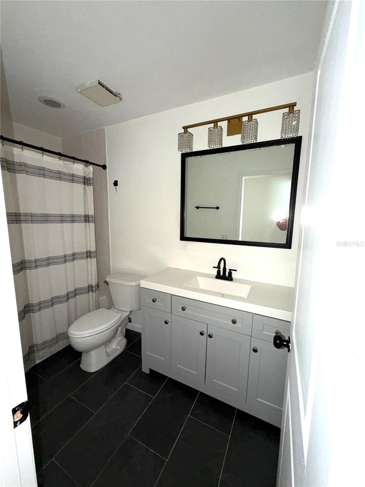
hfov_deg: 85.7
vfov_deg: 102.1
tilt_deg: -7.0
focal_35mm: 14
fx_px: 197
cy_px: 244
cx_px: 182
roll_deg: -0.9
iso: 160
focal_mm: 2.22
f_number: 2.2
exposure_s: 1/45
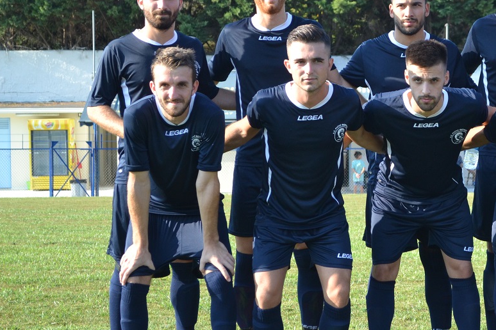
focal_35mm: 118
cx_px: 435
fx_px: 1626
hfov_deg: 17.1
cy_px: 149
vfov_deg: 11.6
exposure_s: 1/500
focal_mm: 44
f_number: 5.3
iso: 500
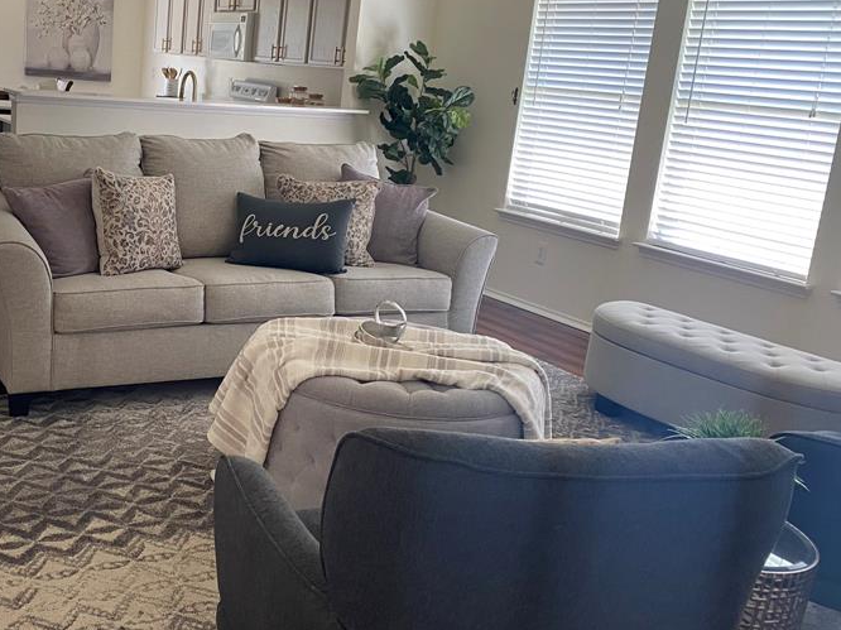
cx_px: 215
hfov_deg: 45.3
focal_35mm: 40
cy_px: 269
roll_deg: -4.7
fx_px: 971
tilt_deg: -13.8
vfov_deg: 35.9
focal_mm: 4.25
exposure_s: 1/60
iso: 100
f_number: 1.8
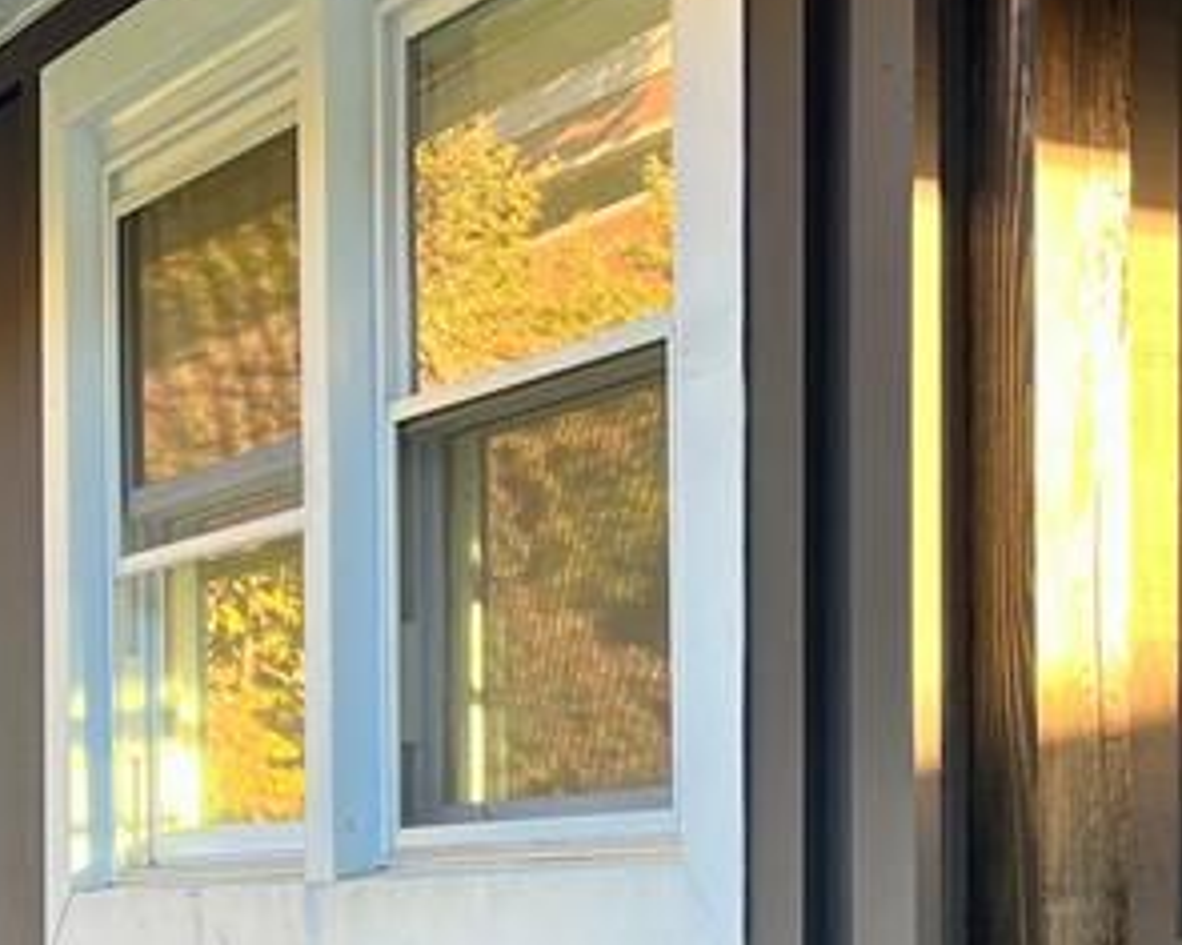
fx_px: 3078
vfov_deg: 17.1
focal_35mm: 88
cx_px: 881
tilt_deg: +0.2
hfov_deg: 21.6
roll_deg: -0.3
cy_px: 897
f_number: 1.5
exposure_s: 1/121
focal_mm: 5.7
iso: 50
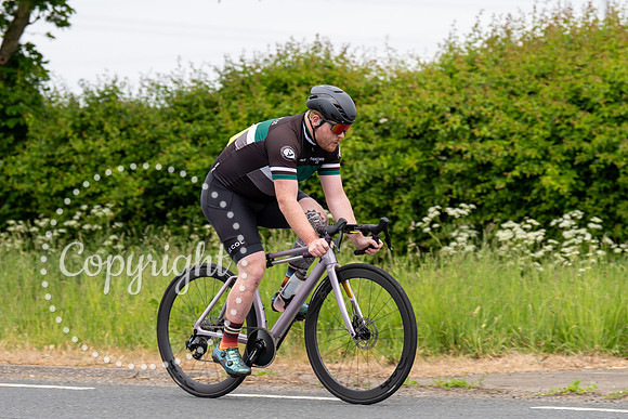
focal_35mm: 150
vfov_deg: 9.1
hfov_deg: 13.7
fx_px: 2620
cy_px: 214
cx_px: 341
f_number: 3.2
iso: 200
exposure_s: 1/1250
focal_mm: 111
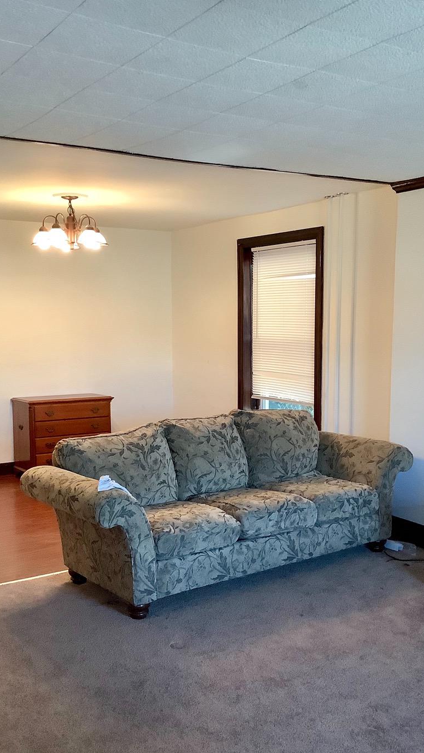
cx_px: 210
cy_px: 396
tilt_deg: -4.4
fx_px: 759
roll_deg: +0.4
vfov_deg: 52.8
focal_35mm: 38
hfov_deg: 31.2
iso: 200
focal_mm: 3.3
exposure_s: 1/60
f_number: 2.4
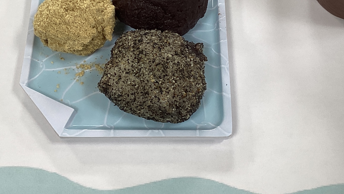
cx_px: 166
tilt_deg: -59.5
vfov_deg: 18.5
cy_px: 62
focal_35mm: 65
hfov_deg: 32.4
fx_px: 593
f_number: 2.4
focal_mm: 3.3
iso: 50
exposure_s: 1/50
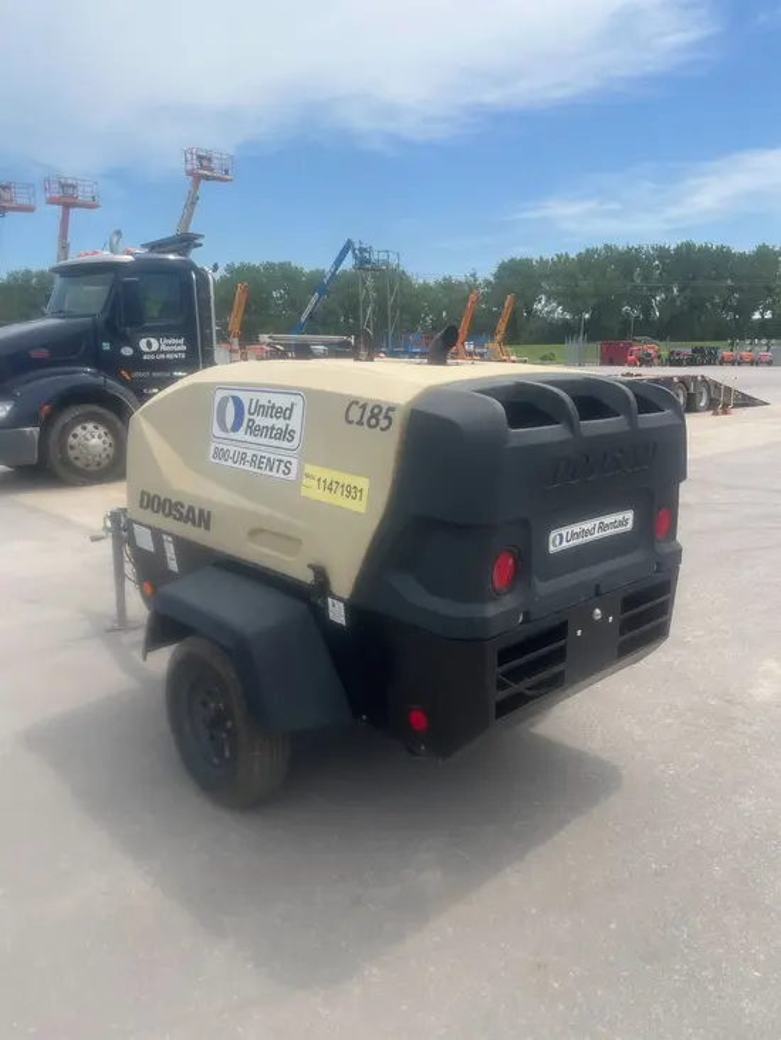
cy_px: 520
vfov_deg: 67.3
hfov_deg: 53.1
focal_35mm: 26
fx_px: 782
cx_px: 390
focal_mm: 5.1
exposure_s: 1/2899
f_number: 1.6
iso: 50
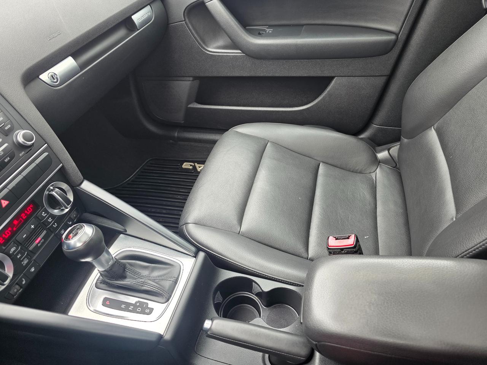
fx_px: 324
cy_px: 182
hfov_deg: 73.9
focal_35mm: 23
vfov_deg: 58.9
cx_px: 244
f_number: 1.7
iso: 125
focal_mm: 6.3
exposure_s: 1/180
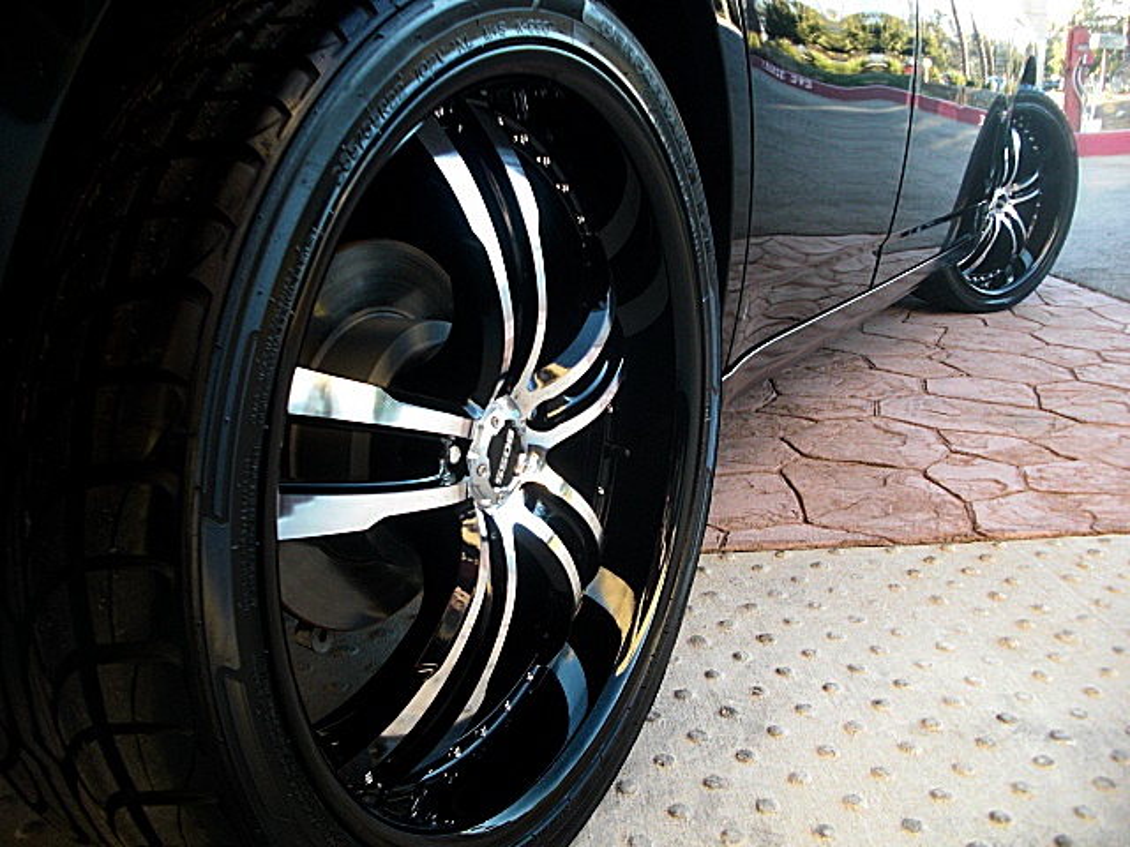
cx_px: 565
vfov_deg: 39.7
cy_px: 424
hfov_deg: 51.4
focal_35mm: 36
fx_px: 1175
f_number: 2.8
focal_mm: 6.3
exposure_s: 1/80
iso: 200
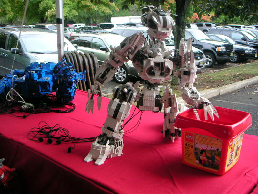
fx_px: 283
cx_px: 129
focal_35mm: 38
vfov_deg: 37.7
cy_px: 97
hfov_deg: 49.0
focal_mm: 6
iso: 50
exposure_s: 1/60
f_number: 2.8
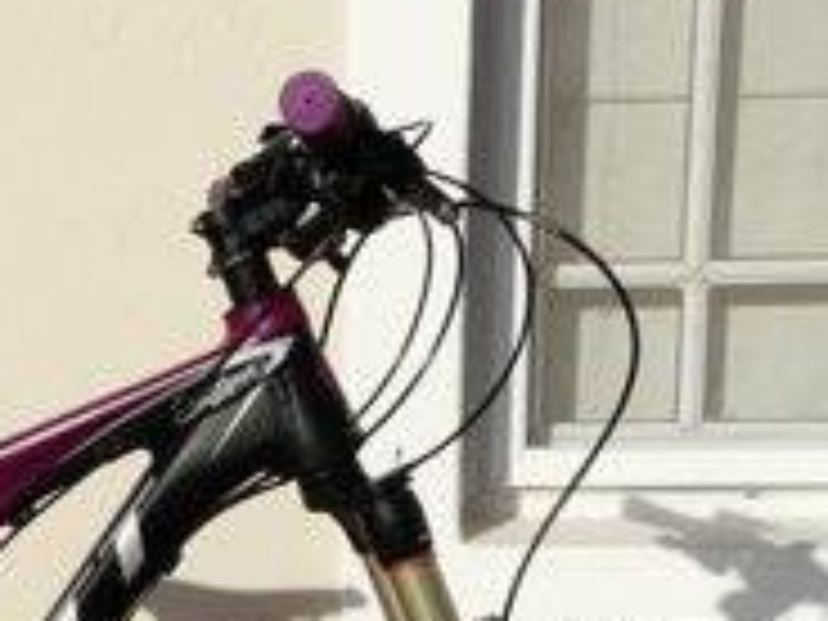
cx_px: -18
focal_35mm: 99
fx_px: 2368
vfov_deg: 14.5
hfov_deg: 19.2
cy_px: 742
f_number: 6.3
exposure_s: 1/400
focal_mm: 6.3
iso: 100
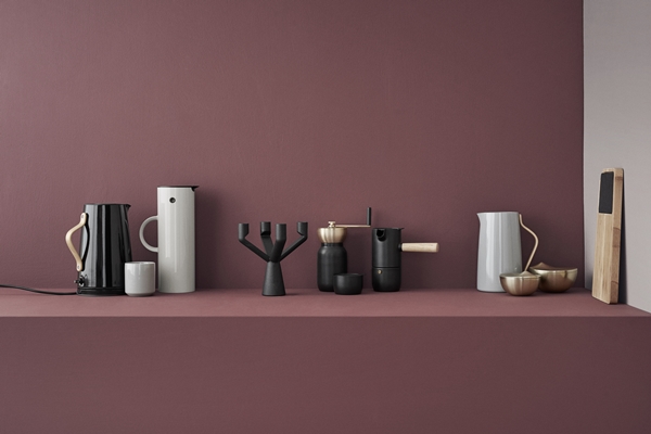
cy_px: 217
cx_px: 326
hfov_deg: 39.6
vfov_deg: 27.0
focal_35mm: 50
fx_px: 904
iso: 100
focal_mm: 50
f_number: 9
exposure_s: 1/50
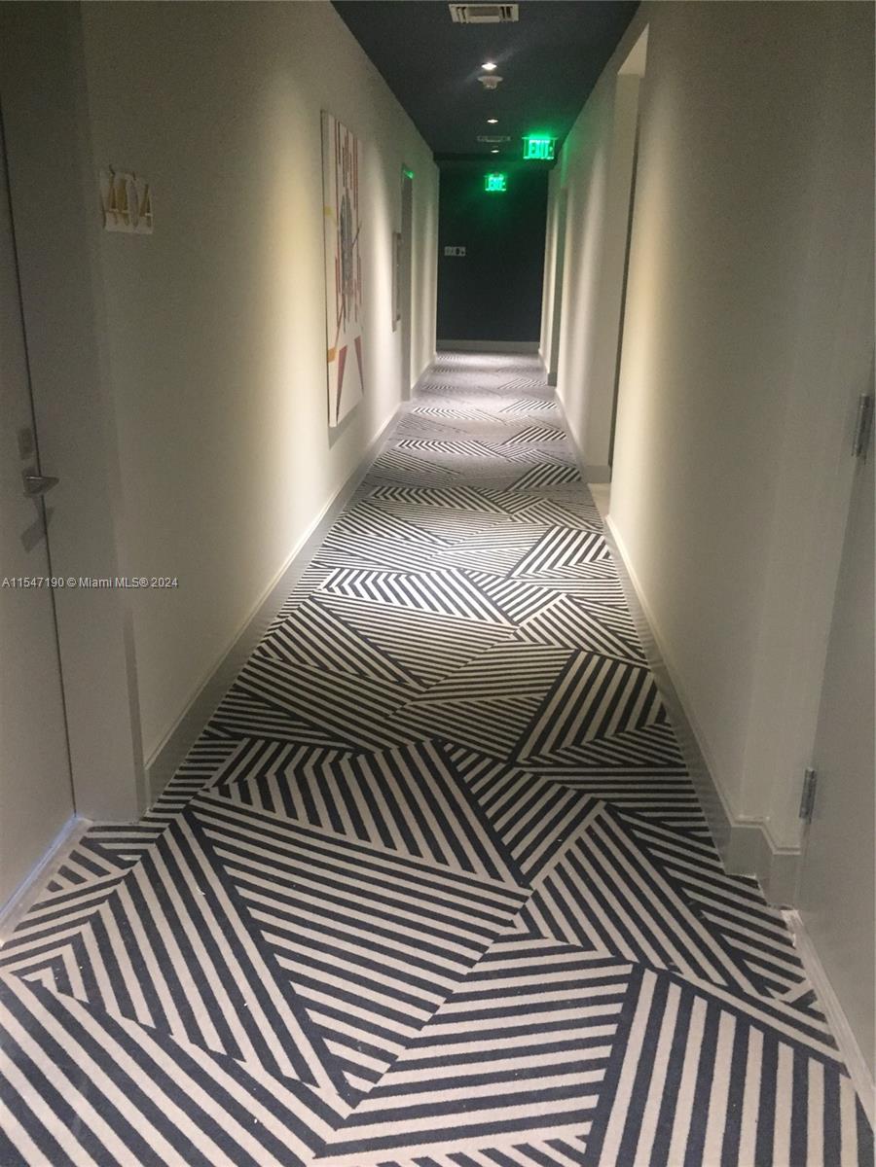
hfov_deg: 48.2
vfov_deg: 61.7
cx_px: 438
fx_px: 979
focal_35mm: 29
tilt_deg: -16.1
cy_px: 584
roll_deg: -1.0
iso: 250
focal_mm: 4.15
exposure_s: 1/15
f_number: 2.2
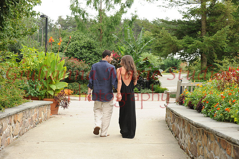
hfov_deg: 27.0
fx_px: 498
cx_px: 120
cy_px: 80
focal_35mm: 75
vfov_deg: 18.2
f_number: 7.1
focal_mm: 75
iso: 500
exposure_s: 1/200
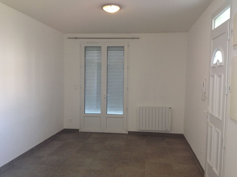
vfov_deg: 40.7
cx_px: 118
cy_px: 88
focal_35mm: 35
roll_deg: -0.6
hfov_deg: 52.6
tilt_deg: -4.8
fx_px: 240
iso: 100
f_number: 2.4
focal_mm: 4.28
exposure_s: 1/20
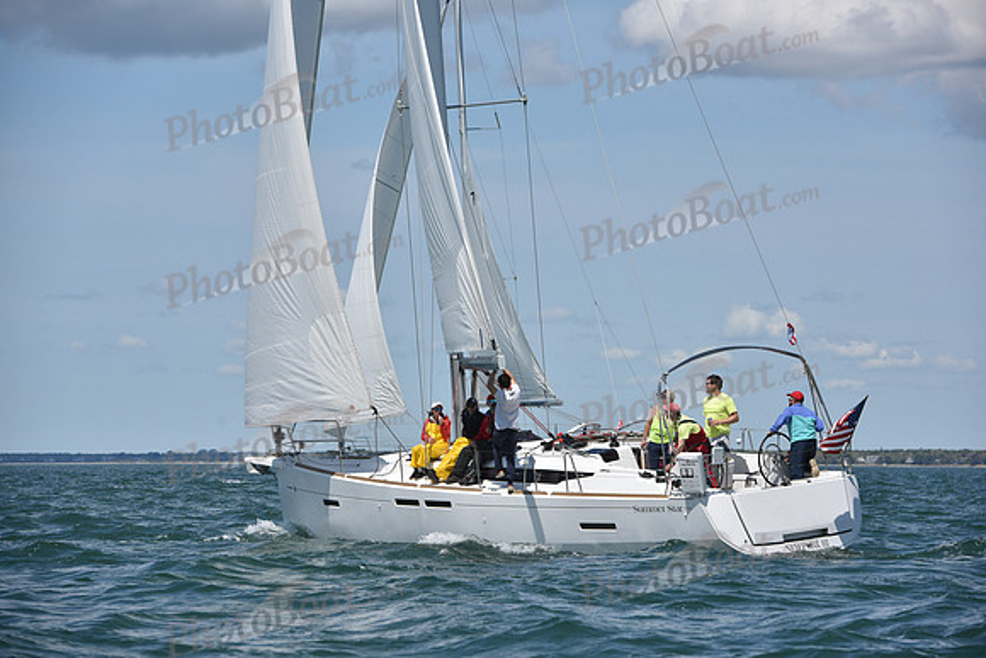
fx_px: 4520
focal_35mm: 165
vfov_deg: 8.3
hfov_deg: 12.4
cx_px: 493
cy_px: 329
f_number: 7.1
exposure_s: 1/800
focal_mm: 165
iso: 320
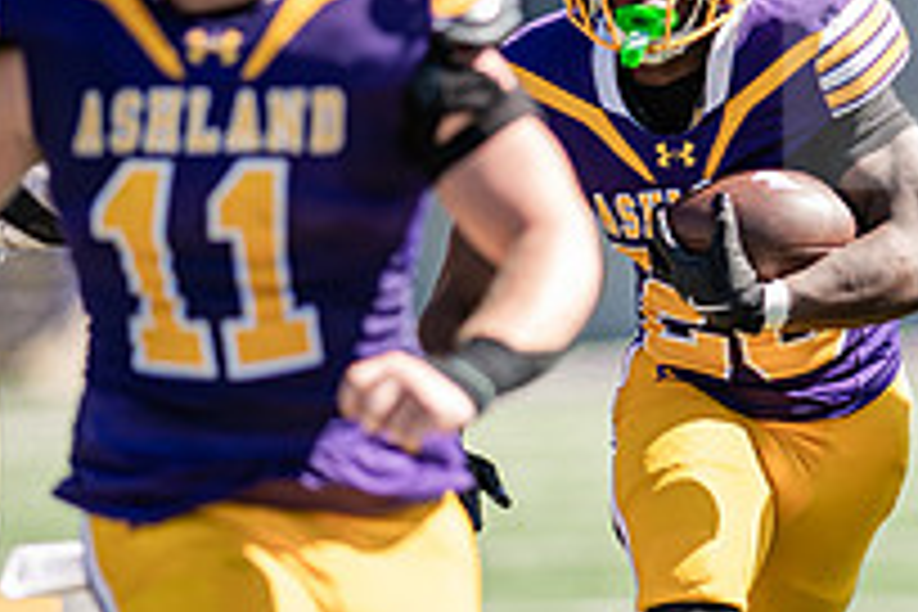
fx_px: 21775
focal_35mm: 854
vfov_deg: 1.6
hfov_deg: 2.4
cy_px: 358
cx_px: 648
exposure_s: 1/1000
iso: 200
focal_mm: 300
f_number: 3.2
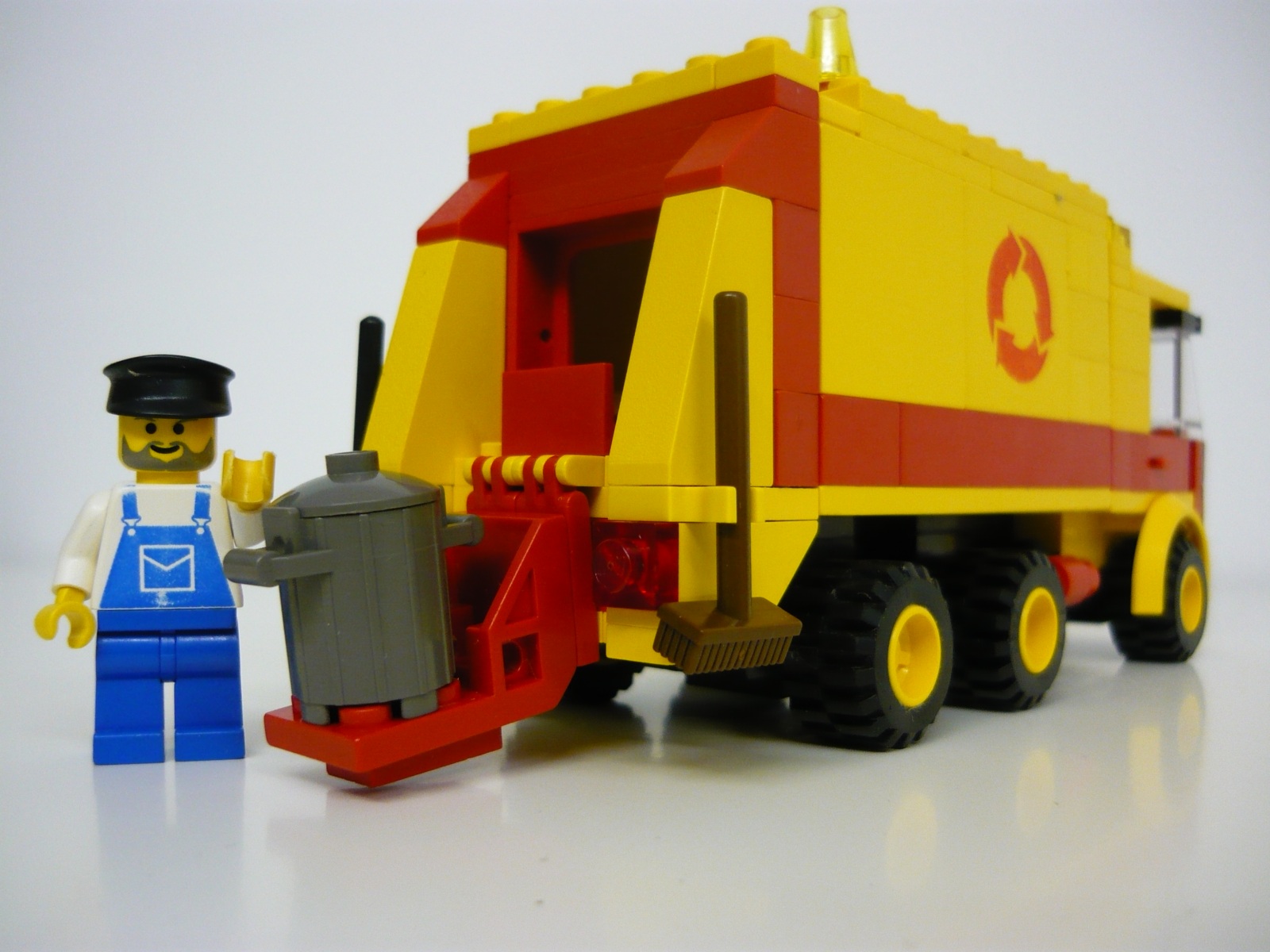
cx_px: 635
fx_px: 1211
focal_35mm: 33
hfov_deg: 55.4
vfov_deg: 42.9
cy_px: 476
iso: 250
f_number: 2.8
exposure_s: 1/30
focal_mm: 5.5
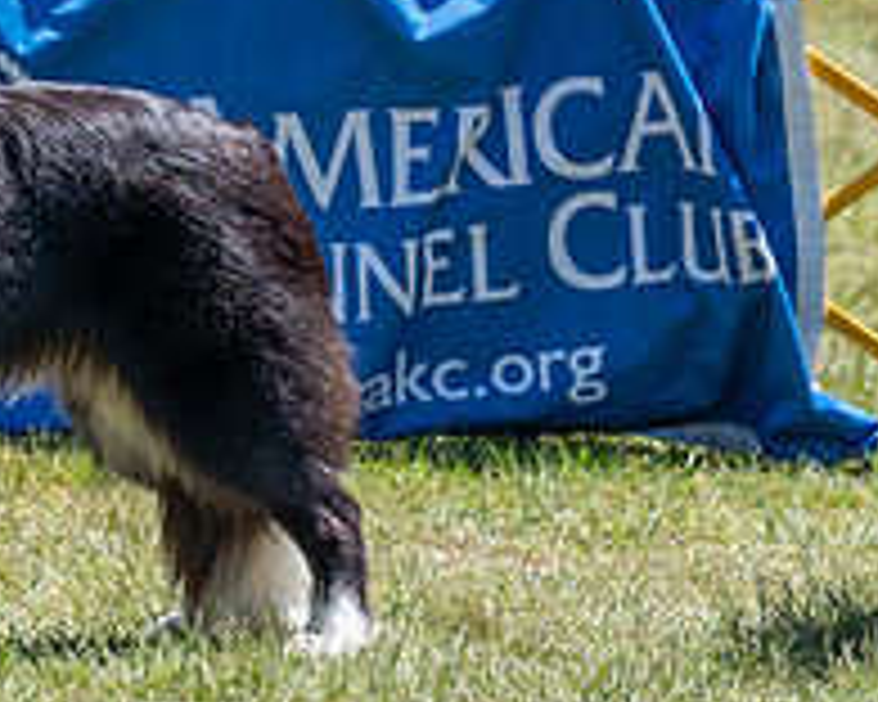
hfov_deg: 4.1
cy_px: -63
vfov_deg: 3.3
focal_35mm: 472
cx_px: 7
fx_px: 12265
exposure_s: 1/1600
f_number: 7.1
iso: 1000
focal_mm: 133
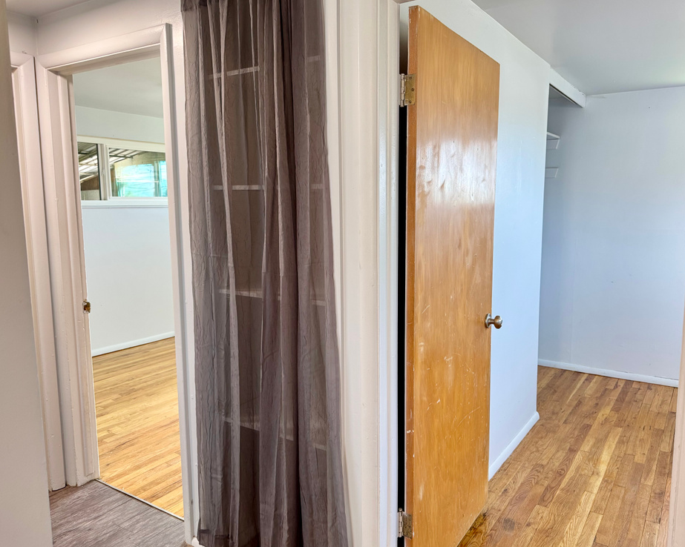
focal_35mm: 26
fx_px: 527
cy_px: 273
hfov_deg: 65.9
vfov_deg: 54.9
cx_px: 373
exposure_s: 1/60
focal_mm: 6.76
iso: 250
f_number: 1.78
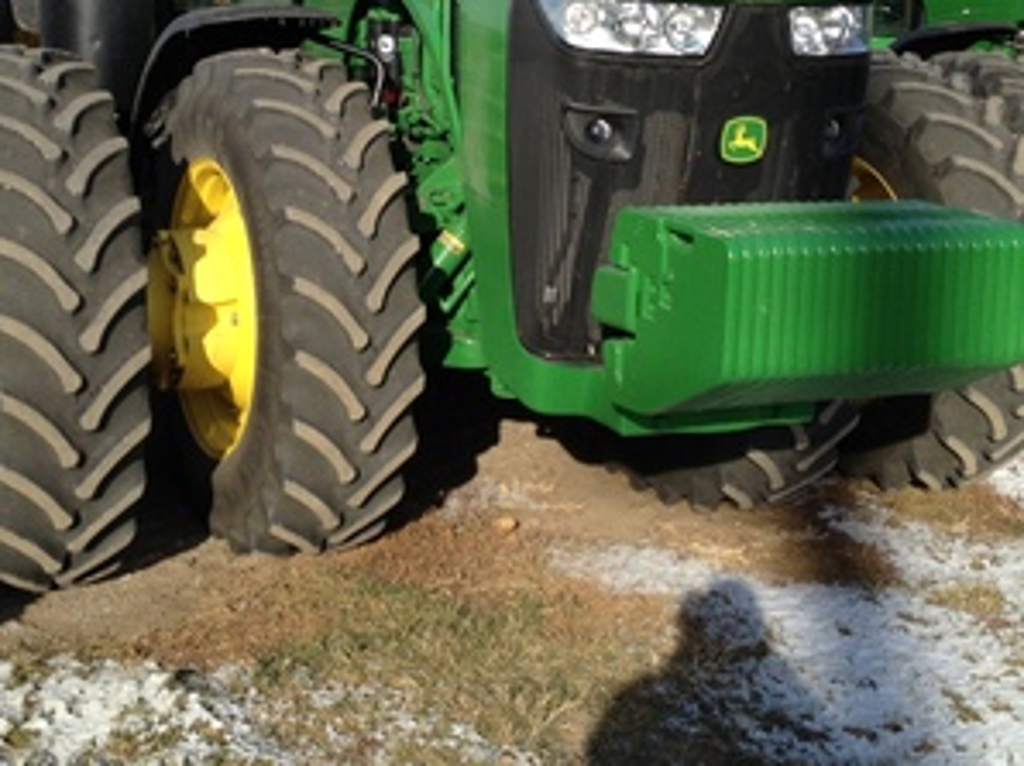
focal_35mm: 64
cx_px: 454
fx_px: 1892
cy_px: 206
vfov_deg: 22.7
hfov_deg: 30.3
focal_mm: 4.28
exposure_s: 1/1314
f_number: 2.4
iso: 50
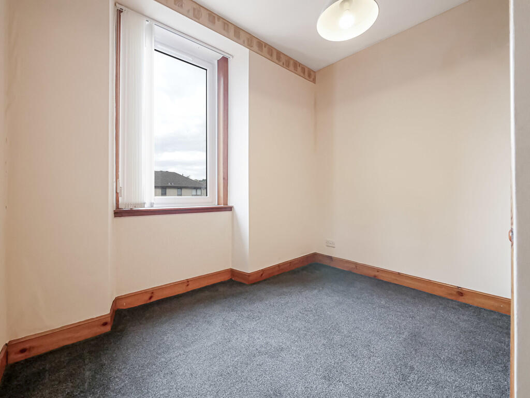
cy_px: 199
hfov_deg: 102.1
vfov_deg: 85.7
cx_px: 265
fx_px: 214
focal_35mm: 14
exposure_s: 1/125
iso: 2500
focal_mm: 7
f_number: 4
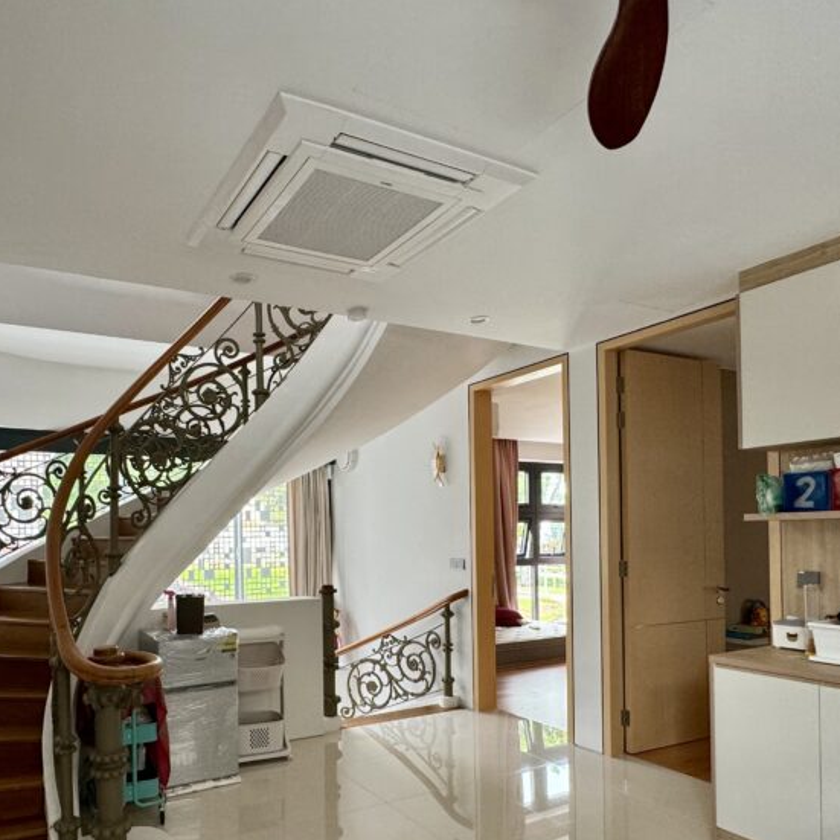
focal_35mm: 23
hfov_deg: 66.0
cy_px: 535
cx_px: 302
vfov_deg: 66.1
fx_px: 631
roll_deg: +0.6
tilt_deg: +0.1
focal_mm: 2.22
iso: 160
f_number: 2.2
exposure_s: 1/99
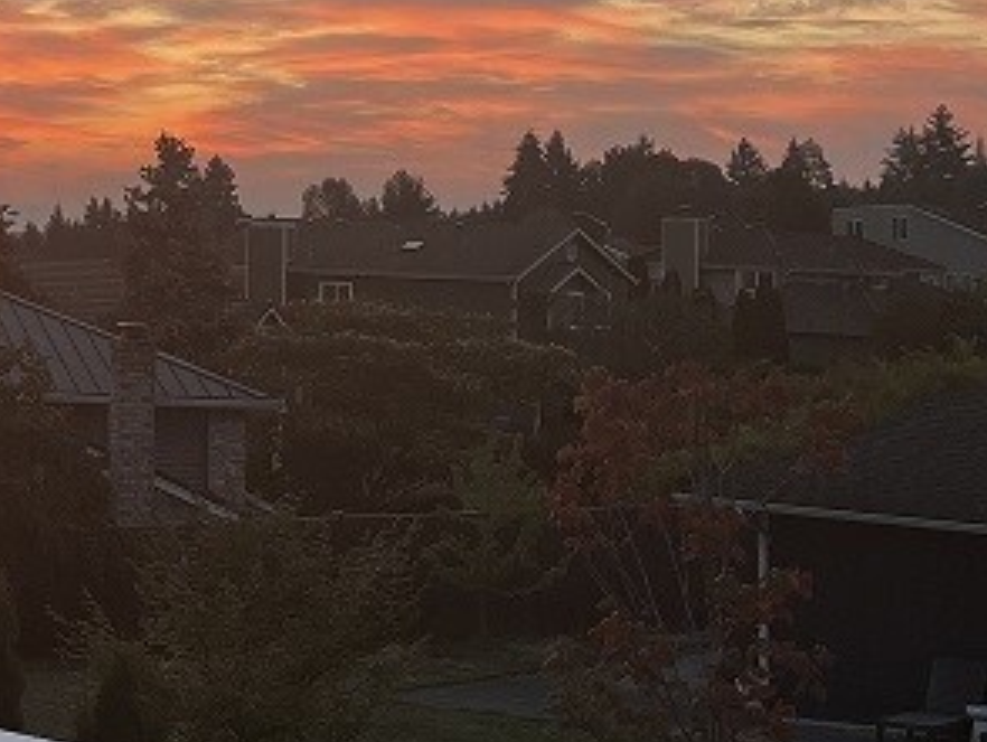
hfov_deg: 19.3
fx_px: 2540
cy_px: 50
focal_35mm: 89
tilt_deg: +3.9
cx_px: -487
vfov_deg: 16.4
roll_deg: -1.8
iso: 50
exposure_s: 1/121
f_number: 1.6
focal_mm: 5.1
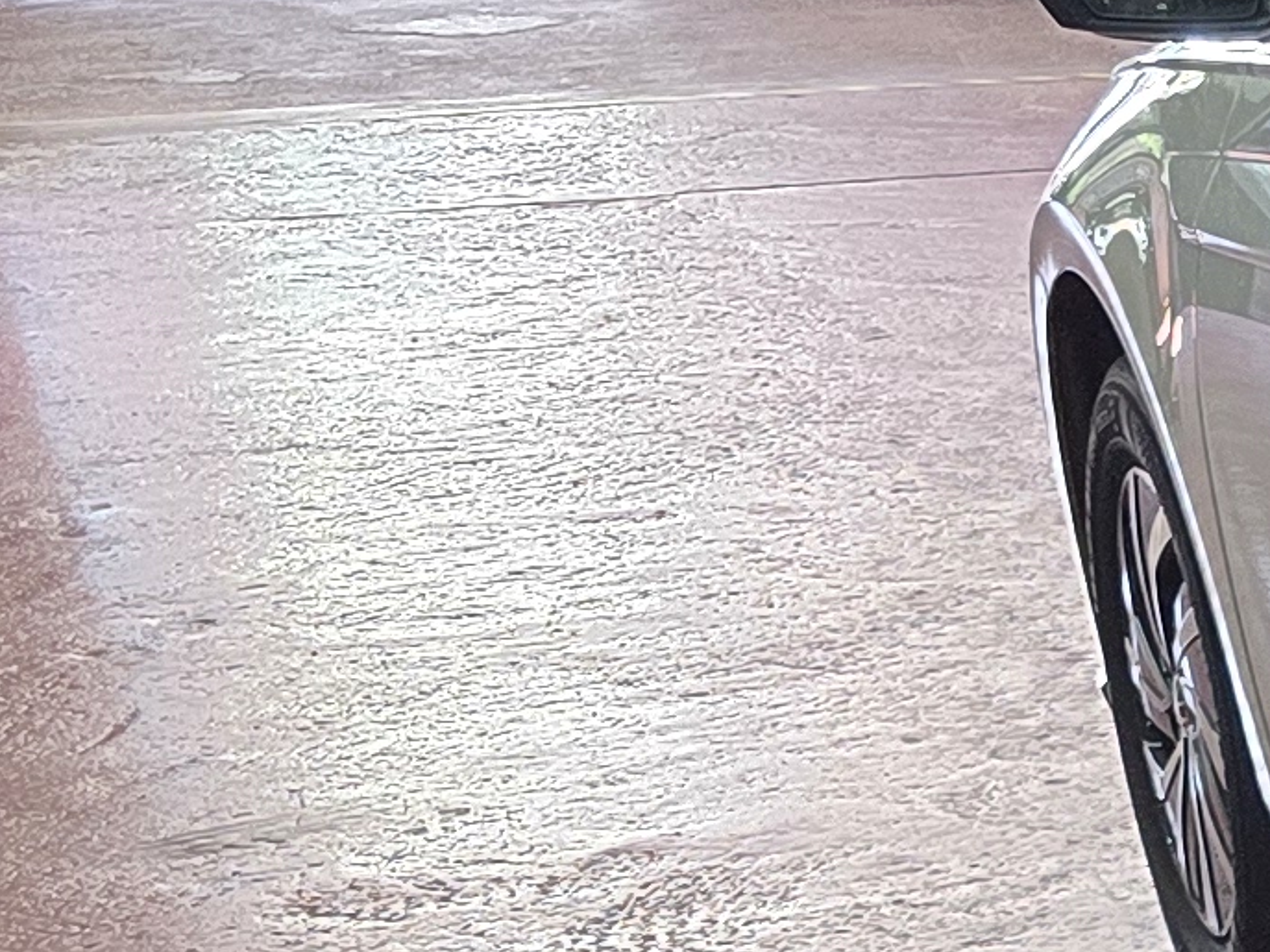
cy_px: 1218
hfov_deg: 11.2
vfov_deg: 10.8
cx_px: 3427
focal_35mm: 134
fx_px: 4915
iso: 250
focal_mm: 6.3
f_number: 1.7
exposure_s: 1/100
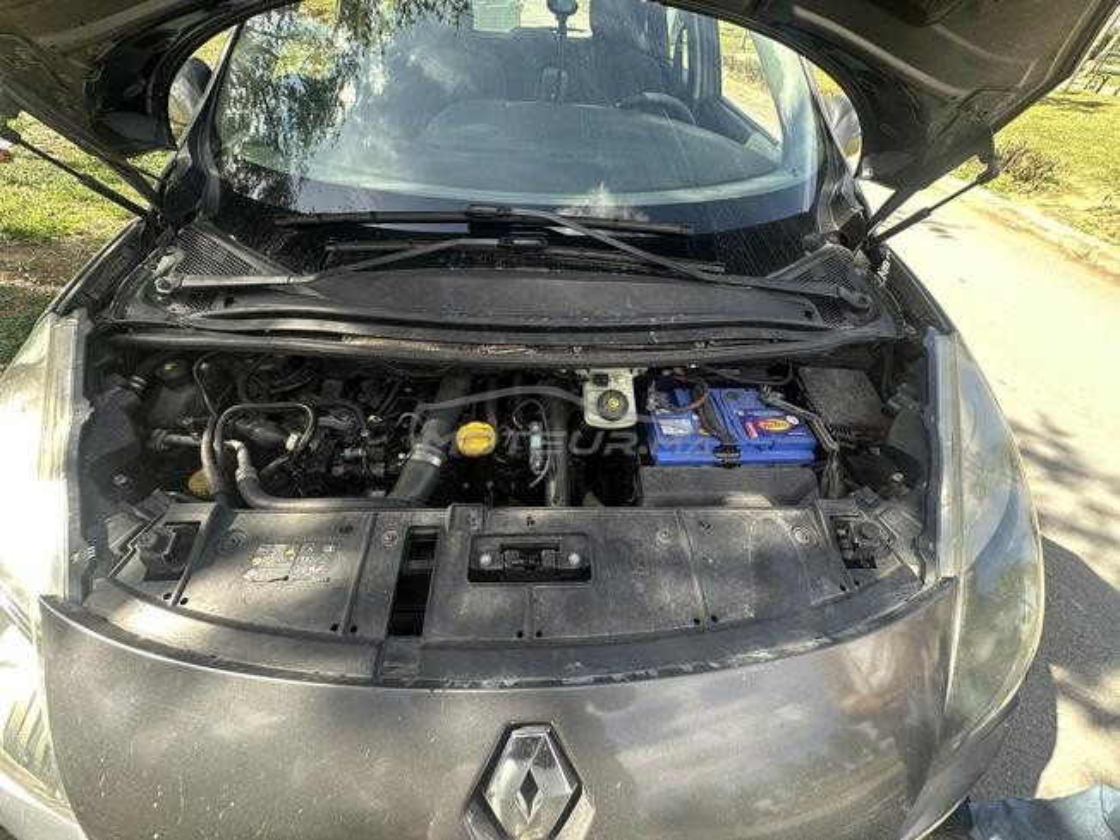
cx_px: 560
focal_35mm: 14
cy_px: 420
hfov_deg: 102.1
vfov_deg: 85.7
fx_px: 453
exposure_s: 1/115
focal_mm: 2.22
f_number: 2.2
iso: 40
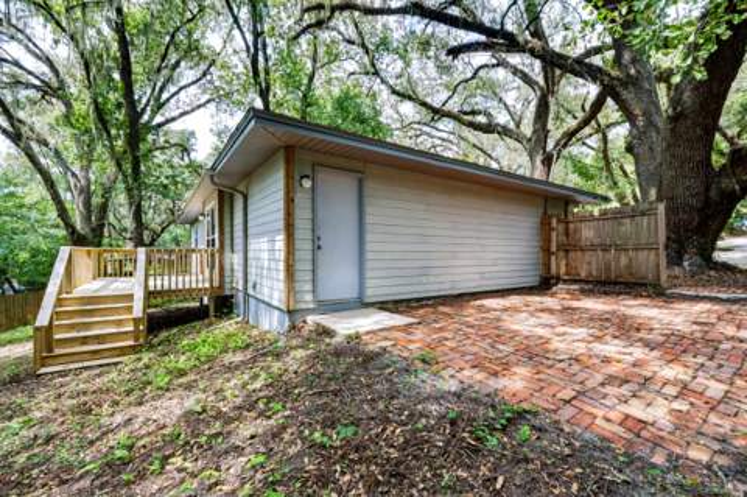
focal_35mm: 15
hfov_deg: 100.4
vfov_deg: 77.2
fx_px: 311
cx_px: 374
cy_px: 248
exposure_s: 1/8
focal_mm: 10
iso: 100
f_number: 11
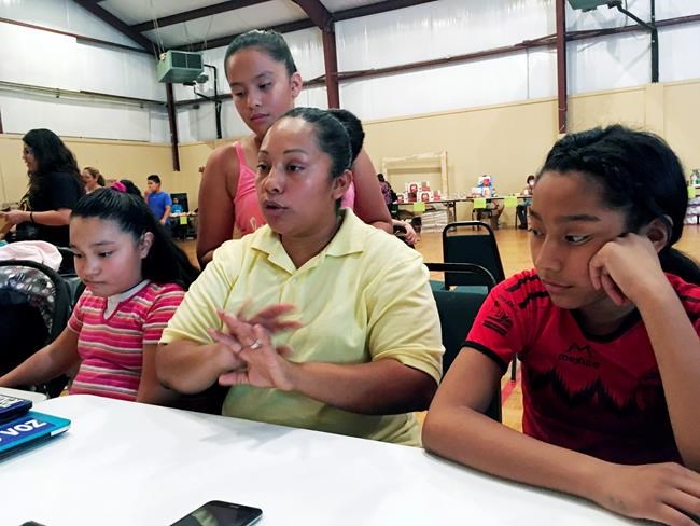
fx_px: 587
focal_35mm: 29
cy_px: 263
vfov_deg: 48.3
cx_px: 350
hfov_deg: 61.6
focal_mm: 4.15
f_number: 2.2
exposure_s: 1/15
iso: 200
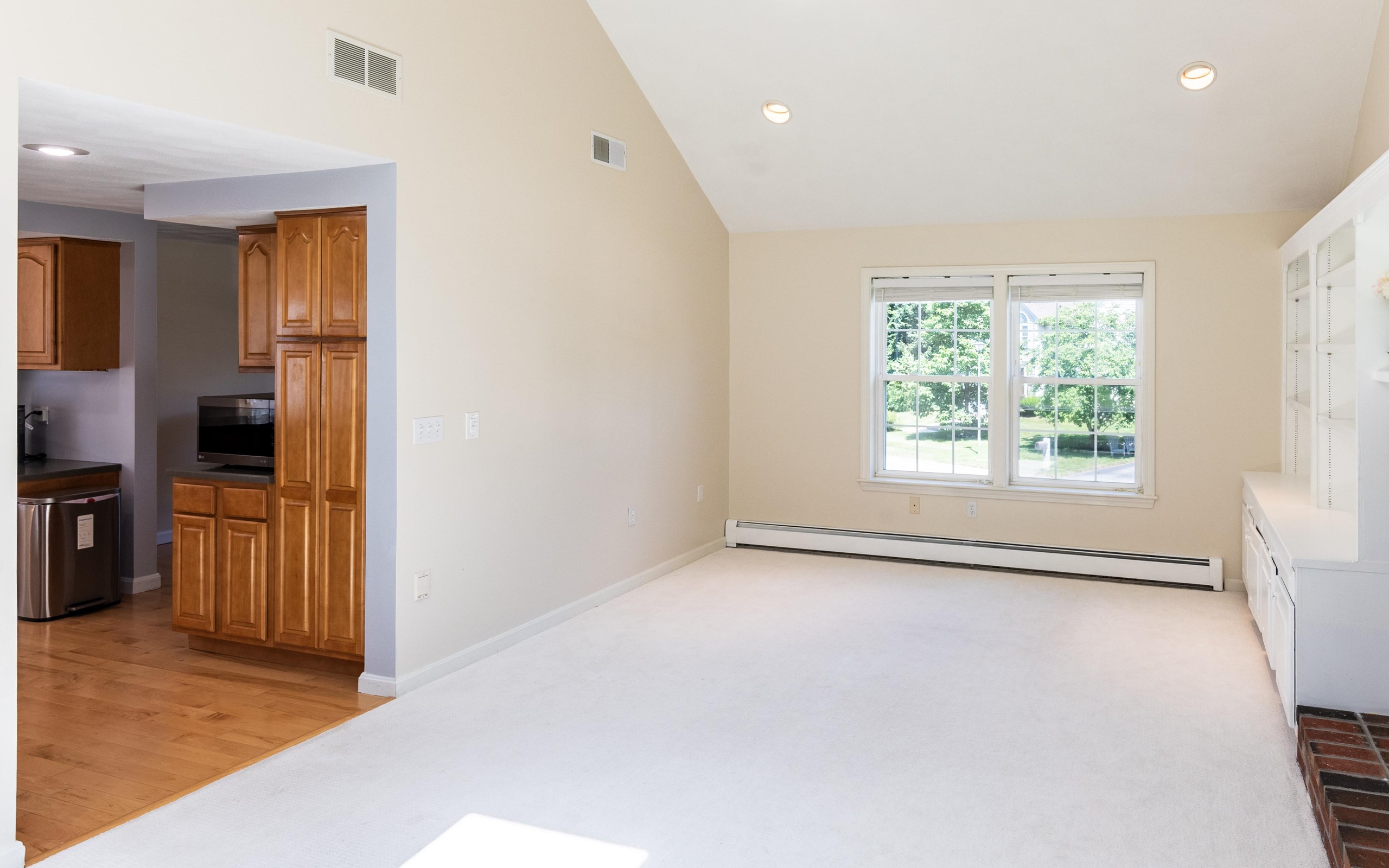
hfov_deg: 79.1
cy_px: 368
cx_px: 804
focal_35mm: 22
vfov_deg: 54.8
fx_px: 833
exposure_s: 1/640
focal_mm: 18
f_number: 8
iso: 1000
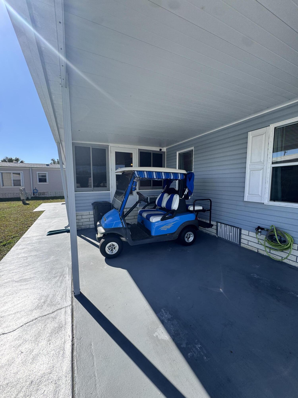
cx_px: 149
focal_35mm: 14
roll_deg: +0.7
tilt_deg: -5.6
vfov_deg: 102.1
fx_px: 161
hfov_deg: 85.7
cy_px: 199
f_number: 2.2
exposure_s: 1/451
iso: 40
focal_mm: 2.22
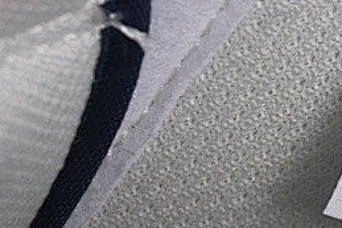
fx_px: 2975
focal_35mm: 313
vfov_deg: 4.4
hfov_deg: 6.5
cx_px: 590
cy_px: 165
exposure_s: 1/80
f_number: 7.1
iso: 160
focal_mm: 50
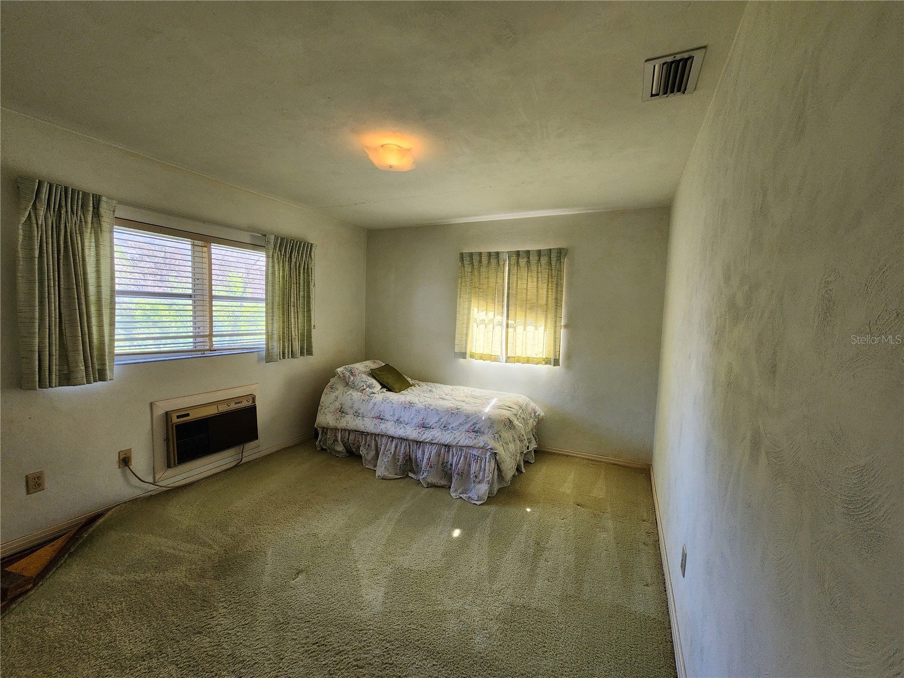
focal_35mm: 13
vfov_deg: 89.9
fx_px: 339
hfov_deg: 106.2
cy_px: 339
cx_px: 452
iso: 125
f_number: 2.2
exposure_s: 1/60
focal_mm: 2.2
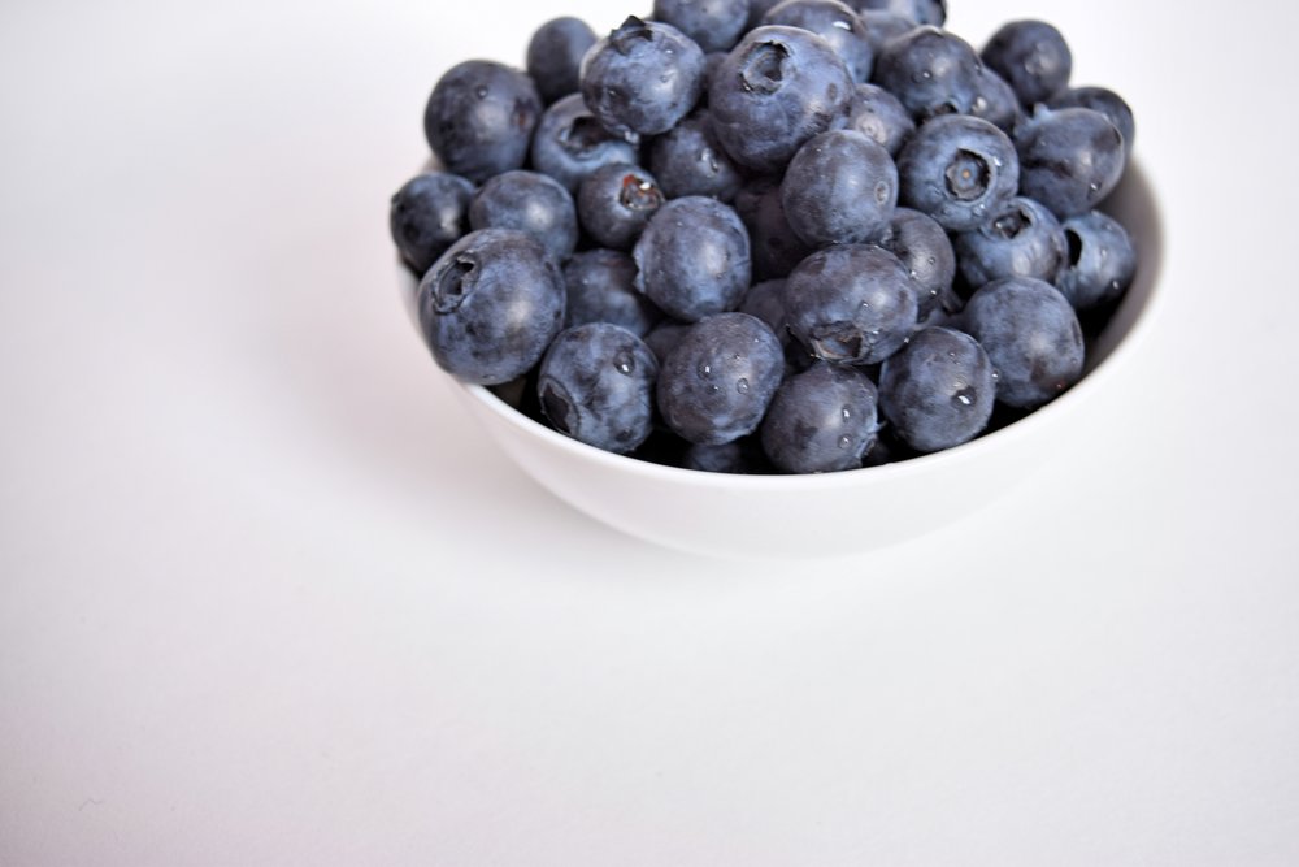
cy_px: 434
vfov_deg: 30.9
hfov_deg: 45.0
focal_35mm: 44
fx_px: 1570
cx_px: 650
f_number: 5.6
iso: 200
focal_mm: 29
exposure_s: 1/5
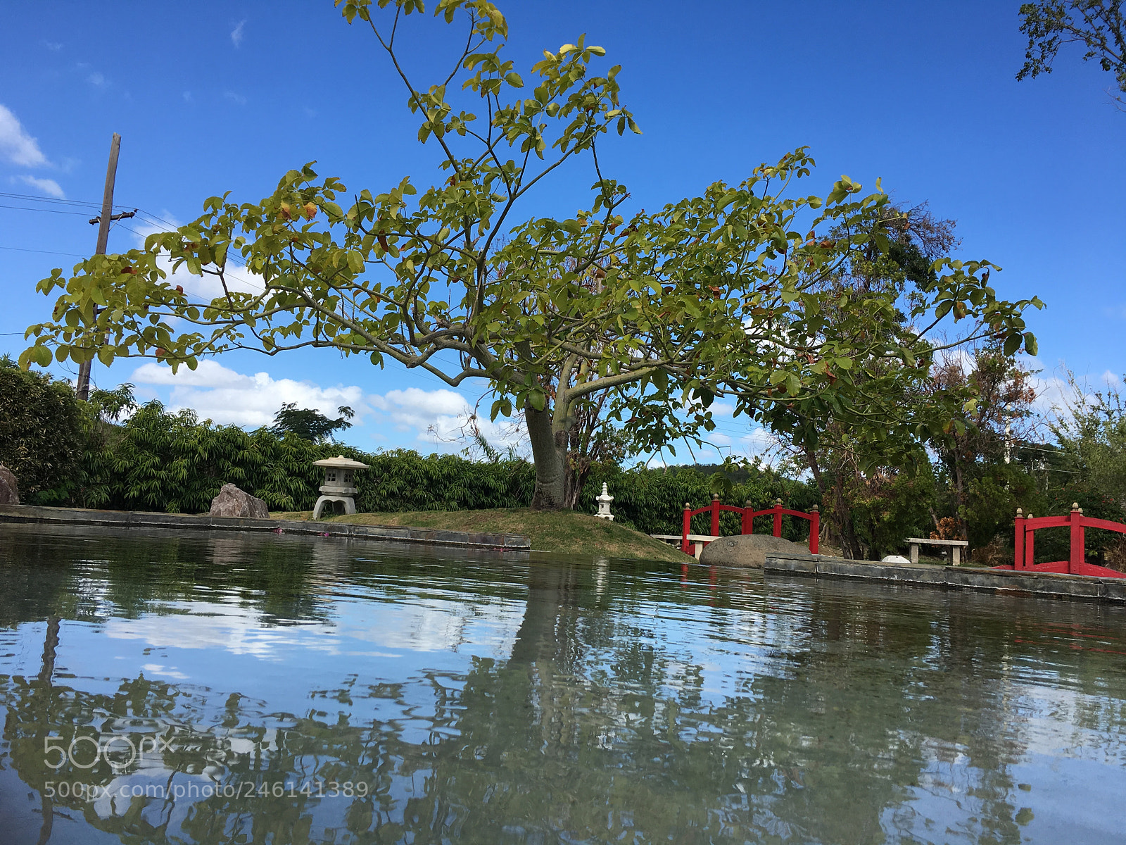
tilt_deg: +5.4
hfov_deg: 61.7
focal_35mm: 29
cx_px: 563
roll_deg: -3.8
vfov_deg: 48.2
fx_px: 943
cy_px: 422
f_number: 2.2
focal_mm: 4.15
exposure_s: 1/1148
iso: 25
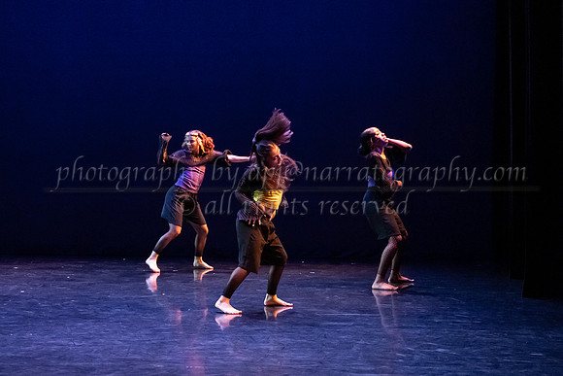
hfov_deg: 25.9
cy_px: 188
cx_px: 270
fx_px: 1224
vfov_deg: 17.4
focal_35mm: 78
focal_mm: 58
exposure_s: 1/320
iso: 4000
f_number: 4
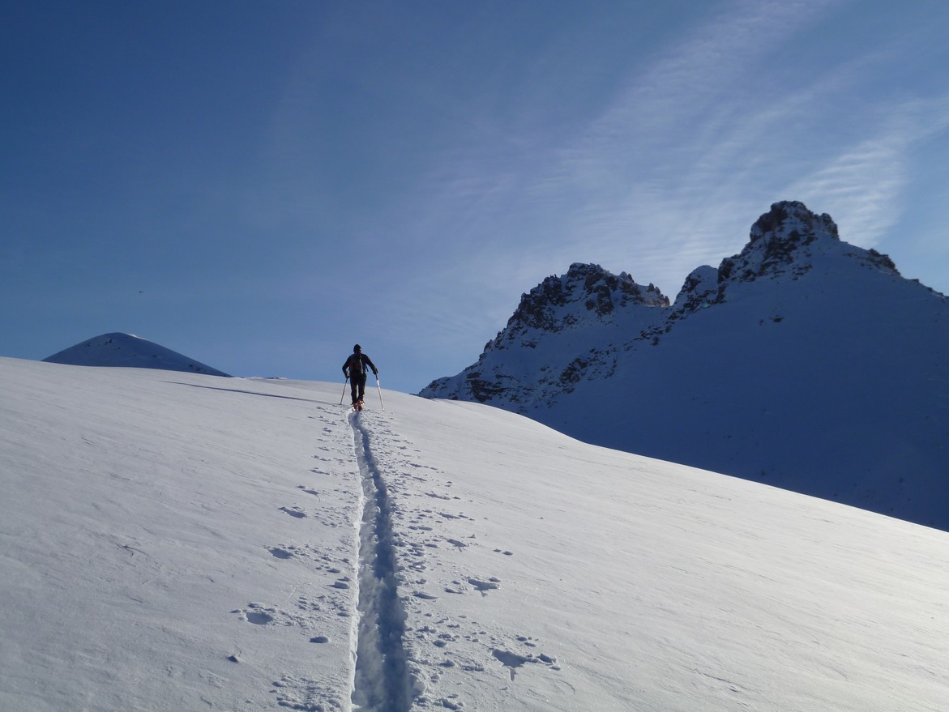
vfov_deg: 34.4
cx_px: 466
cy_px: 356
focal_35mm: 42
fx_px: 1152
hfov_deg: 44.8
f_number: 11
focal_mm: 7.4
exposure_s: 1/200
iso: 80
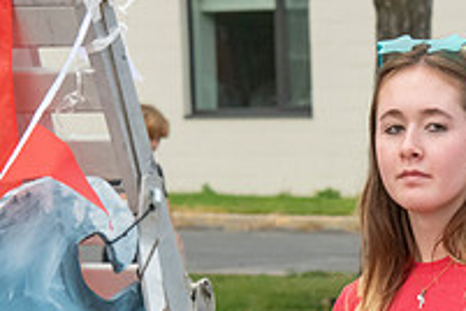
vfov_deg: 3.5
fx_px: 5035
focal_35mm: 389
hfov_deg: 5.3
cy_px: 368
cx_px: 522
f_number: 11
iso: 3200
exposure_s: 1/320
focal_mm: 135
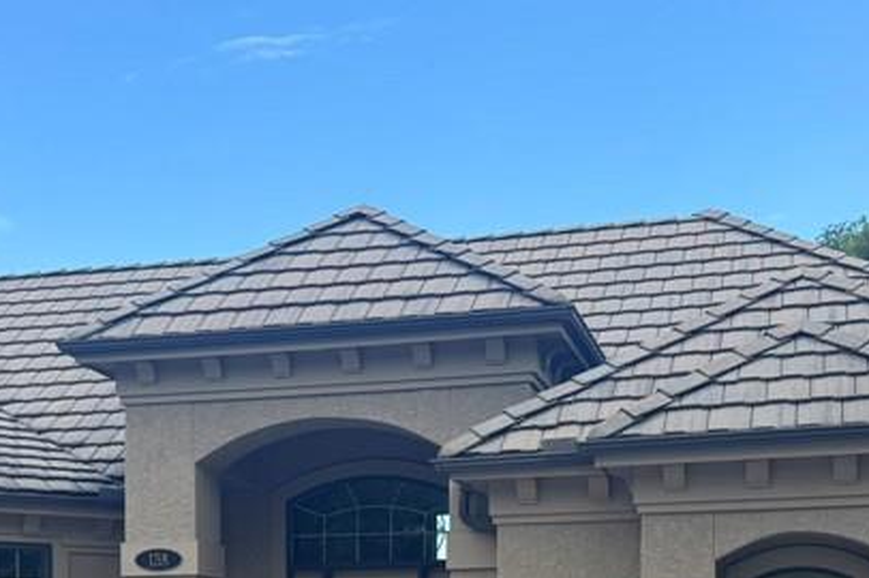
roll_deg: +0.0
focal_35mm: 63
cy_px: 668
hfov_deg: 31.9
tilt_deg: -0.2
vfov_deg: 20.3
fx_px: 1519
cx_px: 366
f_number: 1.78
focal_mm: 6.76
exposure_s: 1/1425
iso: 80
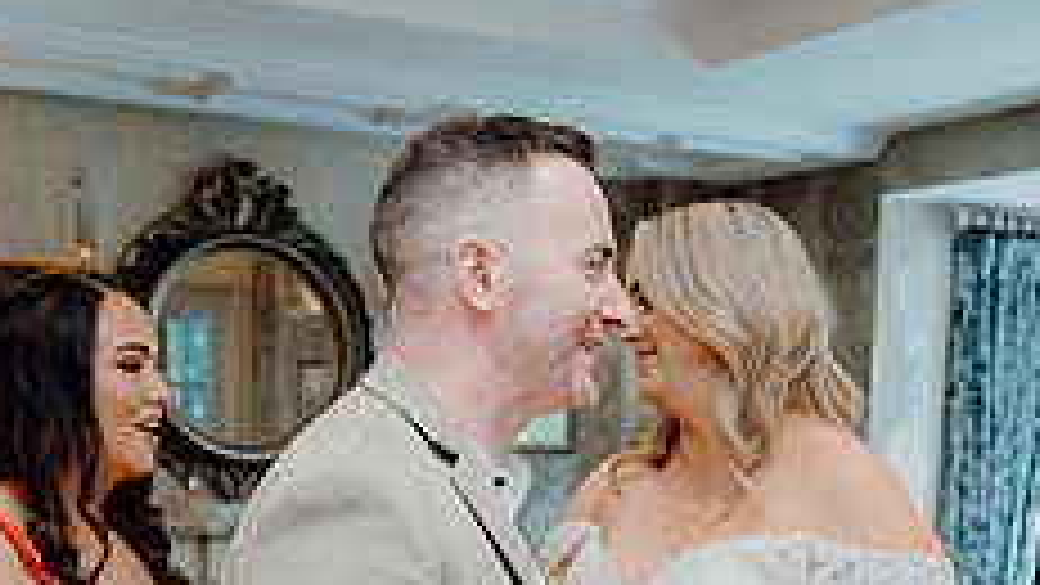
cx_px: 630
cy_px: 821
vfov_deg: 15.9
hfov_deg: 29.7
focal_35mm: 71
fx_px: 1958
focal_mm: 27
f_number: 3.5
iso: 2000
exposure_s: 1/160
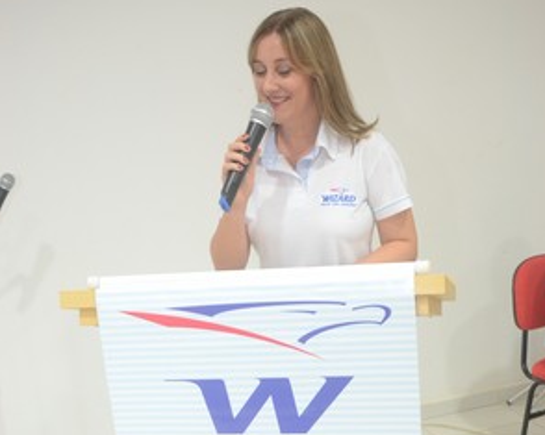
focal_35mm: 56
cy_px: 372
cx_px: 276
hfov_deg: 33.6
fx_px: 903
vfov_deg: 26.4
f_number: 3.8
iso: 1600
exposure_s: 1/60
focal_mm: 26
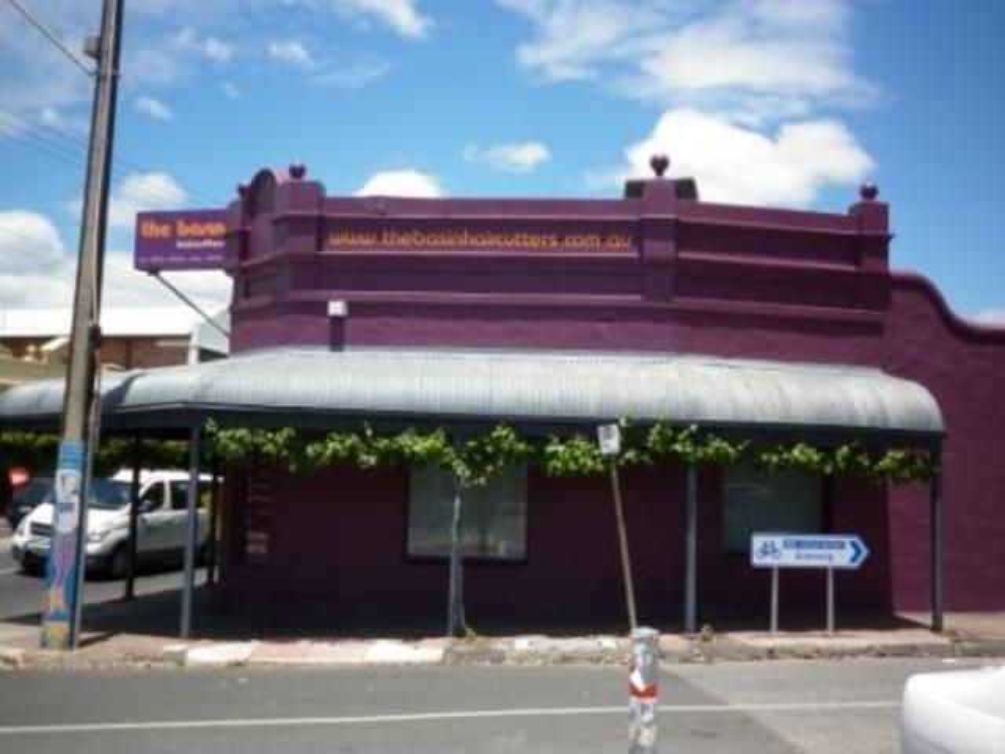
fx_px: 1045
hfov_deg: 51.4
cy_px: 377
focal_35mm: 36
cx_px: 502
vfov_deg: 39.7
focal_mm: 6.5
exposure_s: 1/1000
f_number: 3.1
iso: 80
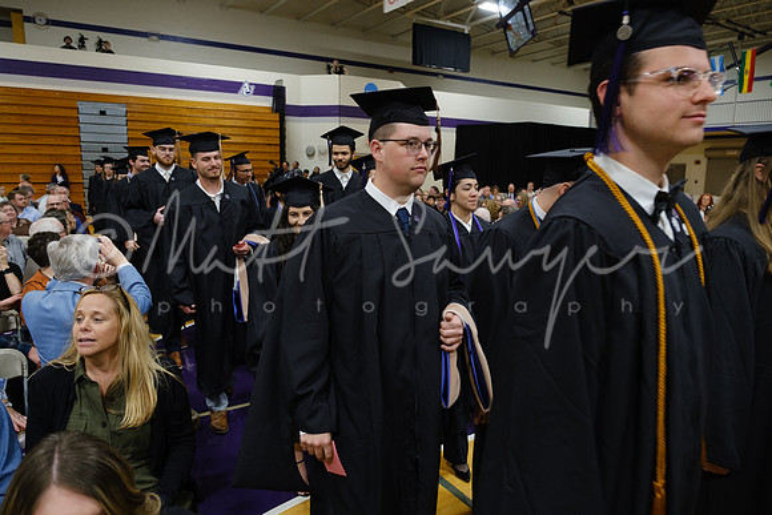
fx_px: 515
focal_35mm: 24
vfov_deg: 53.2
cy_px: 258
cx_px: 386
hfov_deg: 73.7
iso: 1250
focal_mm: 16
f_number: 3.2
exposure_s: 1/100
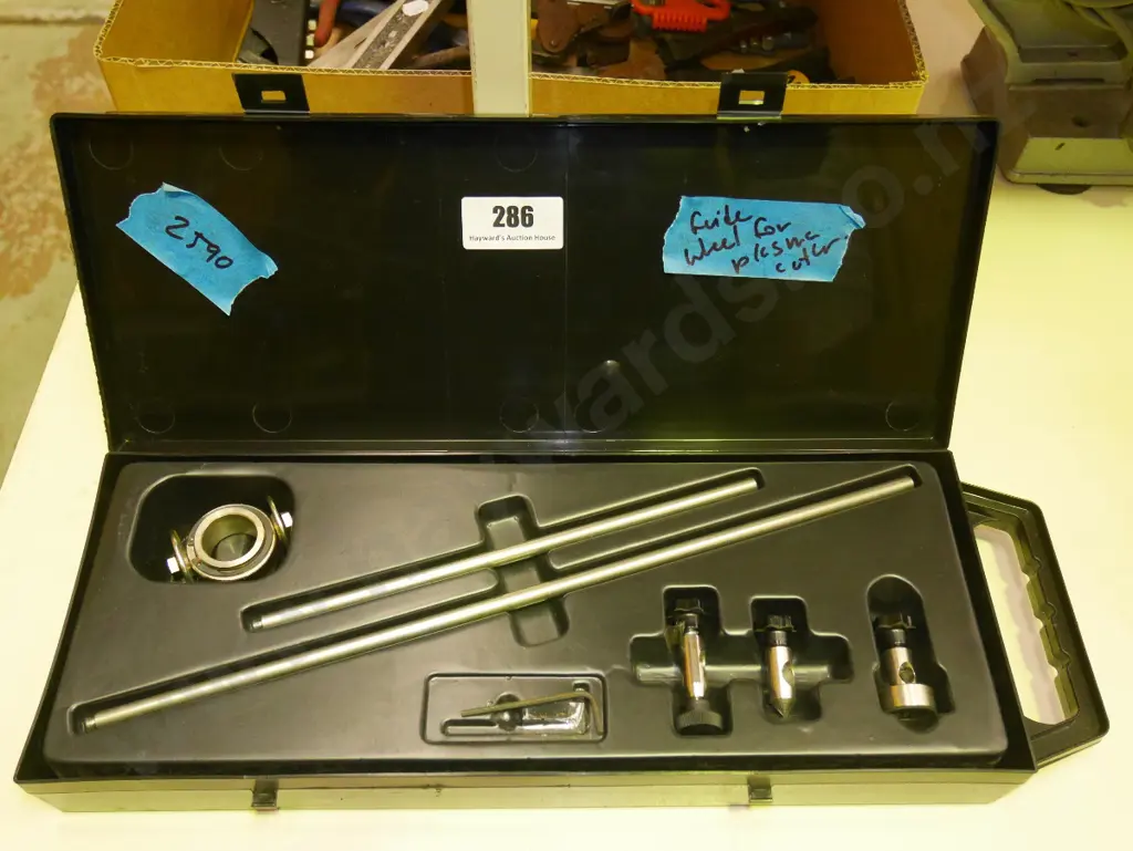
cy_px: 426
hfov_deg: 56.8
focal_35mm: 32
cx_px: 566
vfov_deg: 44.2
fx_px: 1048
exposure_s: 1/100
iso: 3200
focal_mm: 16
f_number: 4
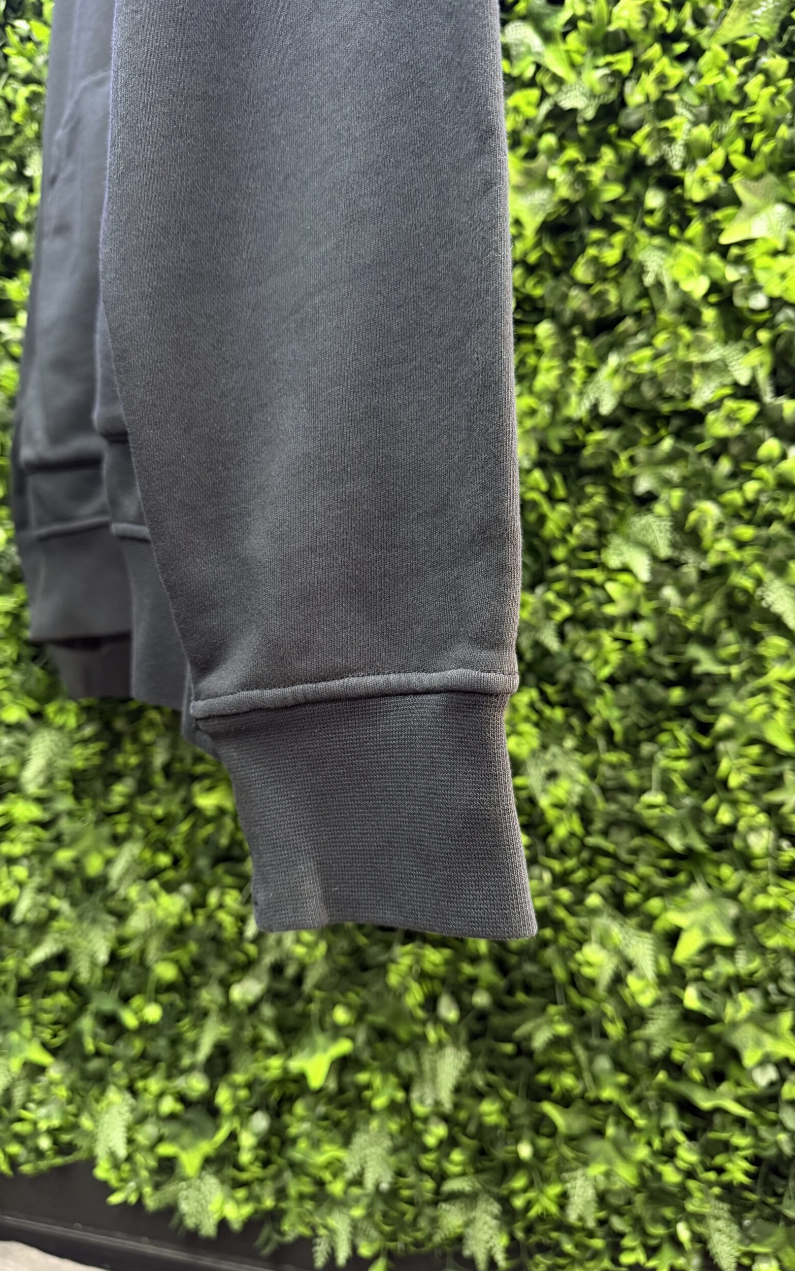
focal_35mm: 26
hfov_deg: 47.6
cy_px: 630
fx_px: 901
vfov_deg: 70.4
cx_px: 375
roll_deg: -3.7
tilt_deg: -4.7
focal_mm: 6.76
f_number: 1.78
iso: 500
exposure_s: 1/50
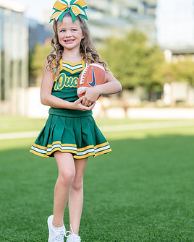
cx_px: 80
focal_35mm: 87
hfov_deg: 17.6
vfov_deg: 22.0
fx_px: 624
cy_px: 131
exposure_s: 1/1250
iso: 100
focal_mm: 50
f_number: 1.2
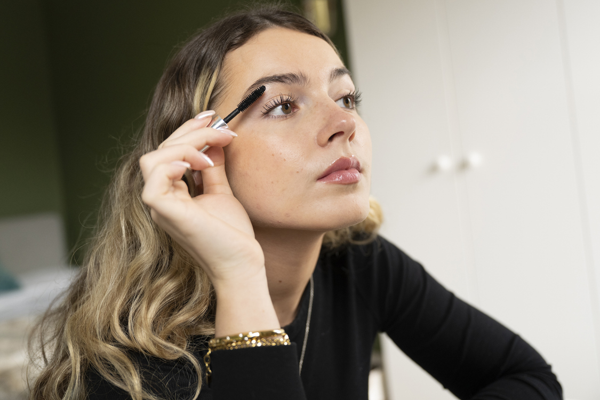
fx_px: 650
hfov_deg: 49.5
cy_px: 178
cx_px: 293
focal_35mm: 39
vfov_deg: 34.2
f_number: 2.8
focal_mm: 35
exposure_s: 1/125
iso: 1250
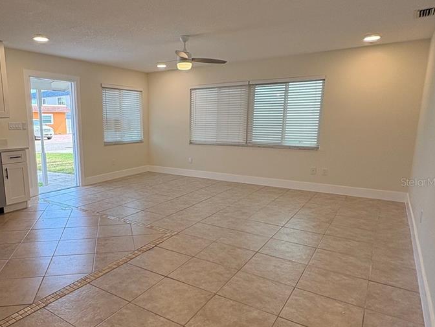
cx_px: 155
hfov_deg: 68.0
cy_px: 182
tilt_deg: -10.6
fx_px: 314
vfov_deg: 54.8
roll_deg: -0.2
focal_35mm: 25
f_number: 2.2
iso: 64
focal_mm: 2.22
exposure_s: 1/190
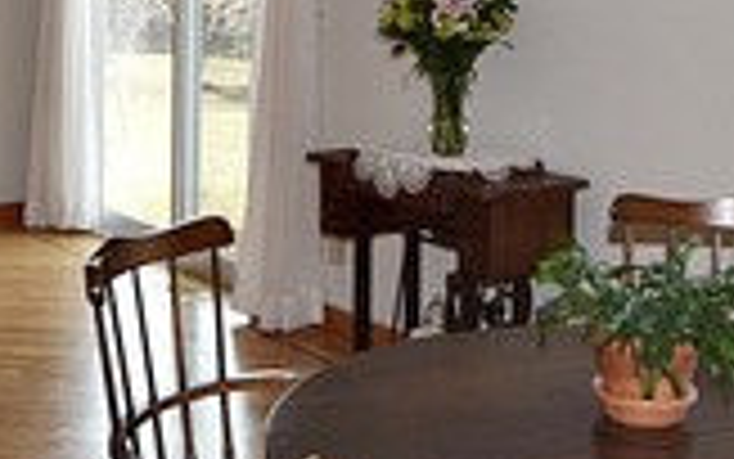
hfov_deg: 31.0
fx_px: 1321
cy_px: -61
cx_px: 302
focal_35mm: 66
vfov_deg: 18.9
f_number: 5.6
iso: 160
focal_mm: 11
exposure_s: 1/125
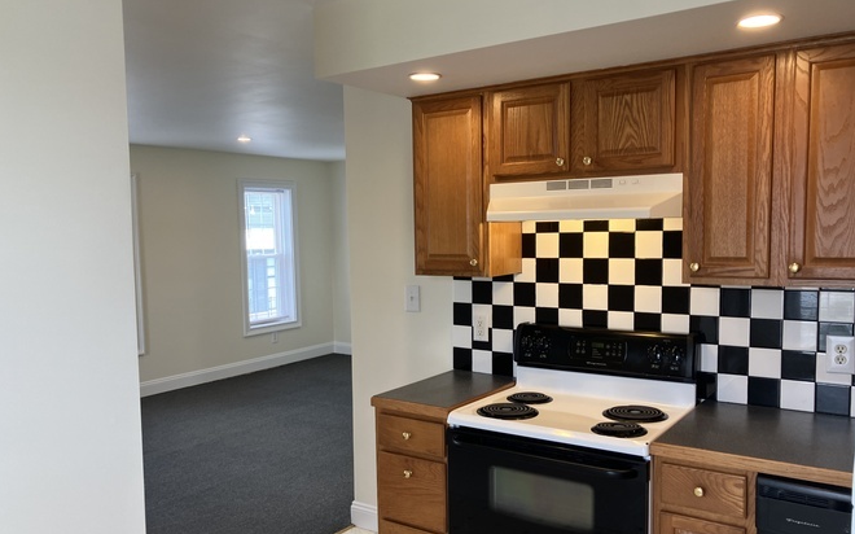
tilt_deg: -4.6
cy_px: 301
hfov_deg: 62.9
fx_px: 699
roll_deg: +1.5
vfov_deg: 41.7
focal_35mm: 30
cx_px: 429
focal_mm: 3.99
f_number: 1.8
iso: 50
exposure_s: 1/60
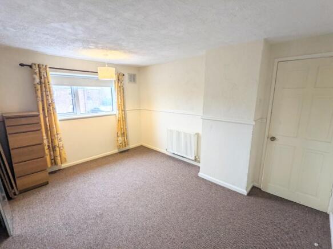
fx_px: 154
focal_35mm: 16
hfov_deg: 94.5
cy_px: 124
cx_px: 166
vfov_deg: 78.1
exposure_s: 1/23.8
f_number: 2.2
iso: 84
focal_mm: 2.22
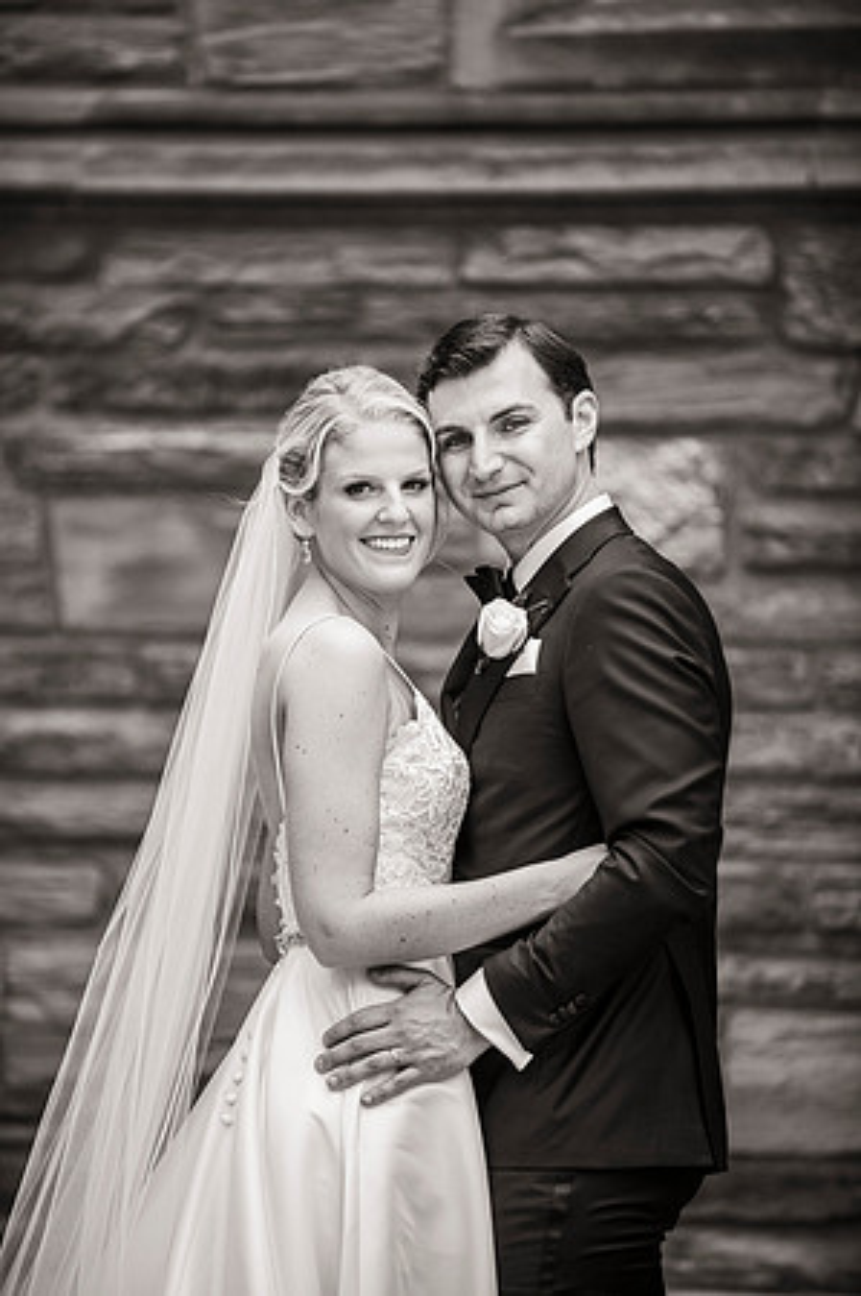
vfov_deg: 10.3
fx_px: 7191
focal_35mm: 200
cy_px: 648
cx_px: 430
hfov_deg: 6.9
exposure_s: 1/2500
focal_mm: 200
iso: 1600
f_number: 2.8
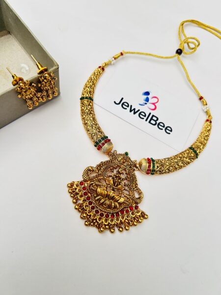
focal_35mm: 26
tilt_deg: -68.7
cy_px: 148
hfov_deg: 53.1
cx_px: 110
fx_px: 221
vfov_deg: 67.3
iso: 100
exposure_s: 1/100
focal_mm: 5.7
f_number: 1.5
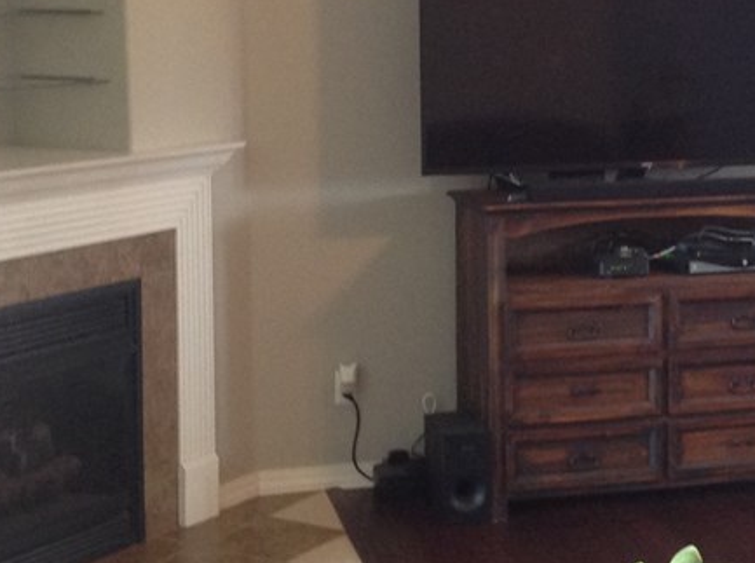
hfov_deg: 23.5
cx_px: 511
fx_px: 1807
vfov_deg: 17.6
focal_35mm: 83
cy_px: 146
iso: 250
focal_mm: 4.28
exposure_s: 1/15
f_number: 2.4
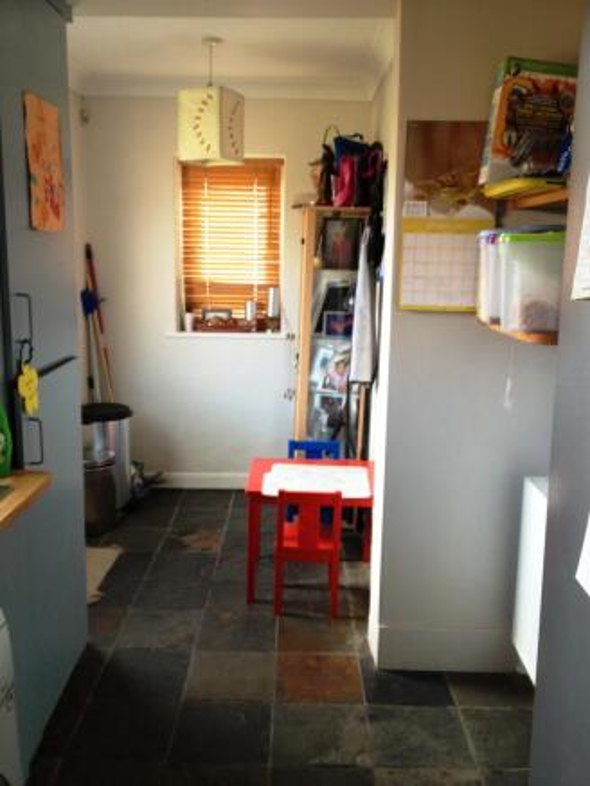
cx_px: 295
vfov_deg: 52.6
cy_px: 393
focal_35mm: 35
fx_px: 795
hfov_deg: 40.7
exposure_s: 1/20
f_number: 2.4
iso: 64
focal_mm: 4.28
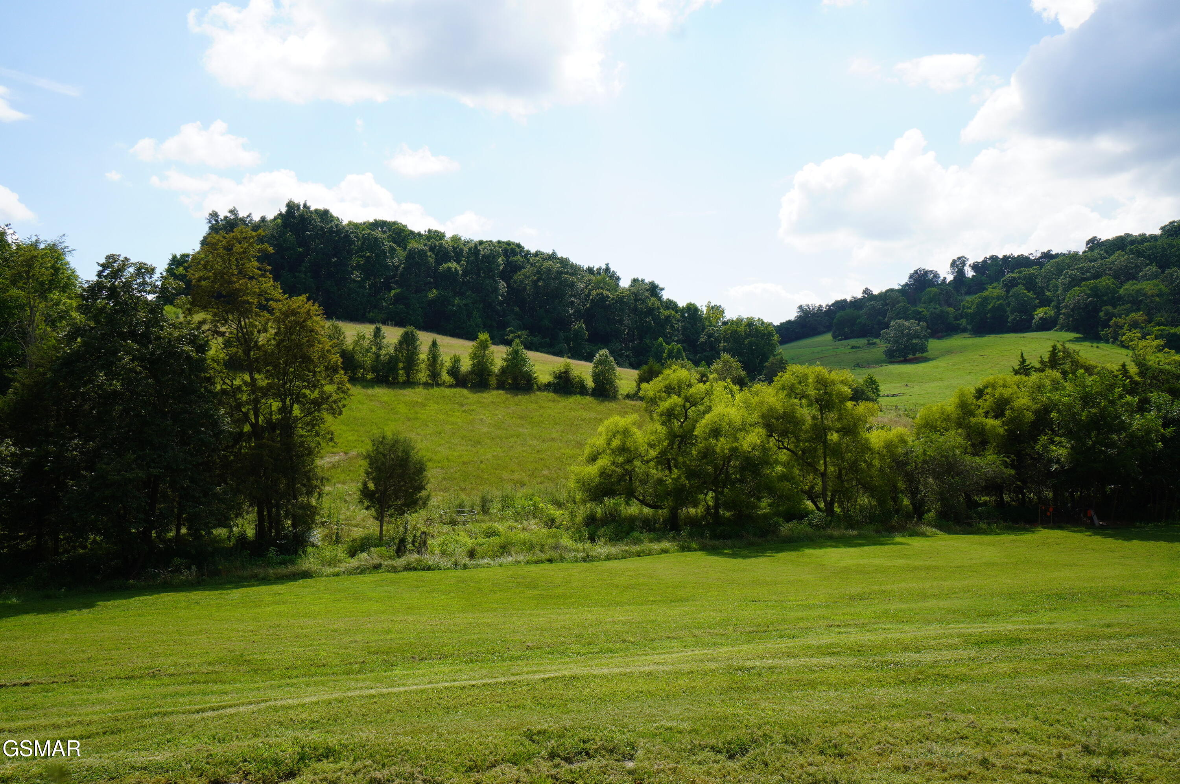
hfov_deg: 67.4
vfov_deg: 47.8
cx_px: 590
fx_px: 884
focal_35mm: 27
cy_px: 392
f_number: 10
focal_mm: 18
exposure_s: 1/160
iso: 100
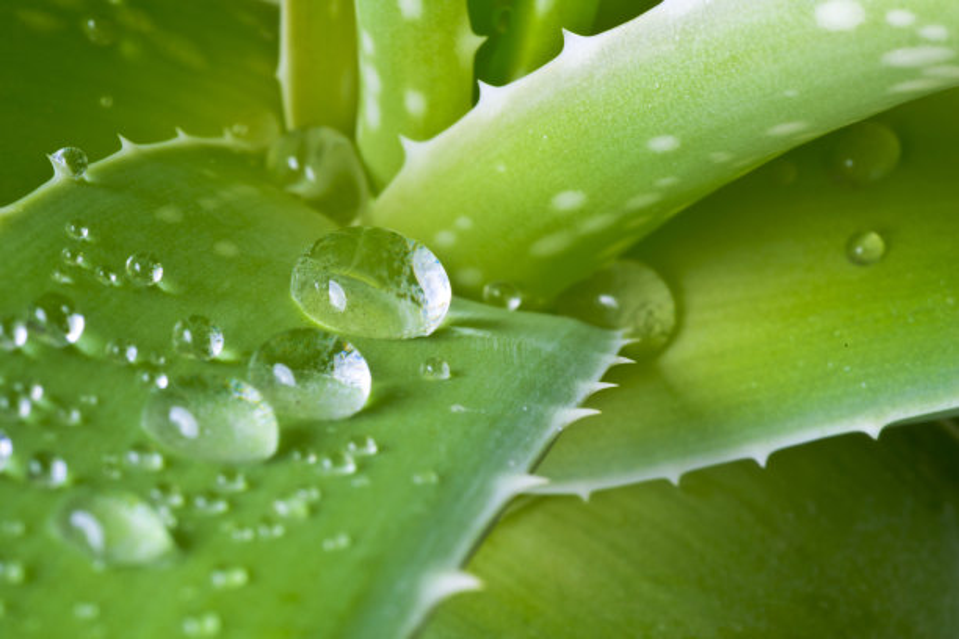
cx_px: 480
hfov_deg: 33.4
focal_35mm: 60
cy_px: 320
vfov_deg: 22.6
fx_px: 1598
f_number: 57
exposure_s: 1/60
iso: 320
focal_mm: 60
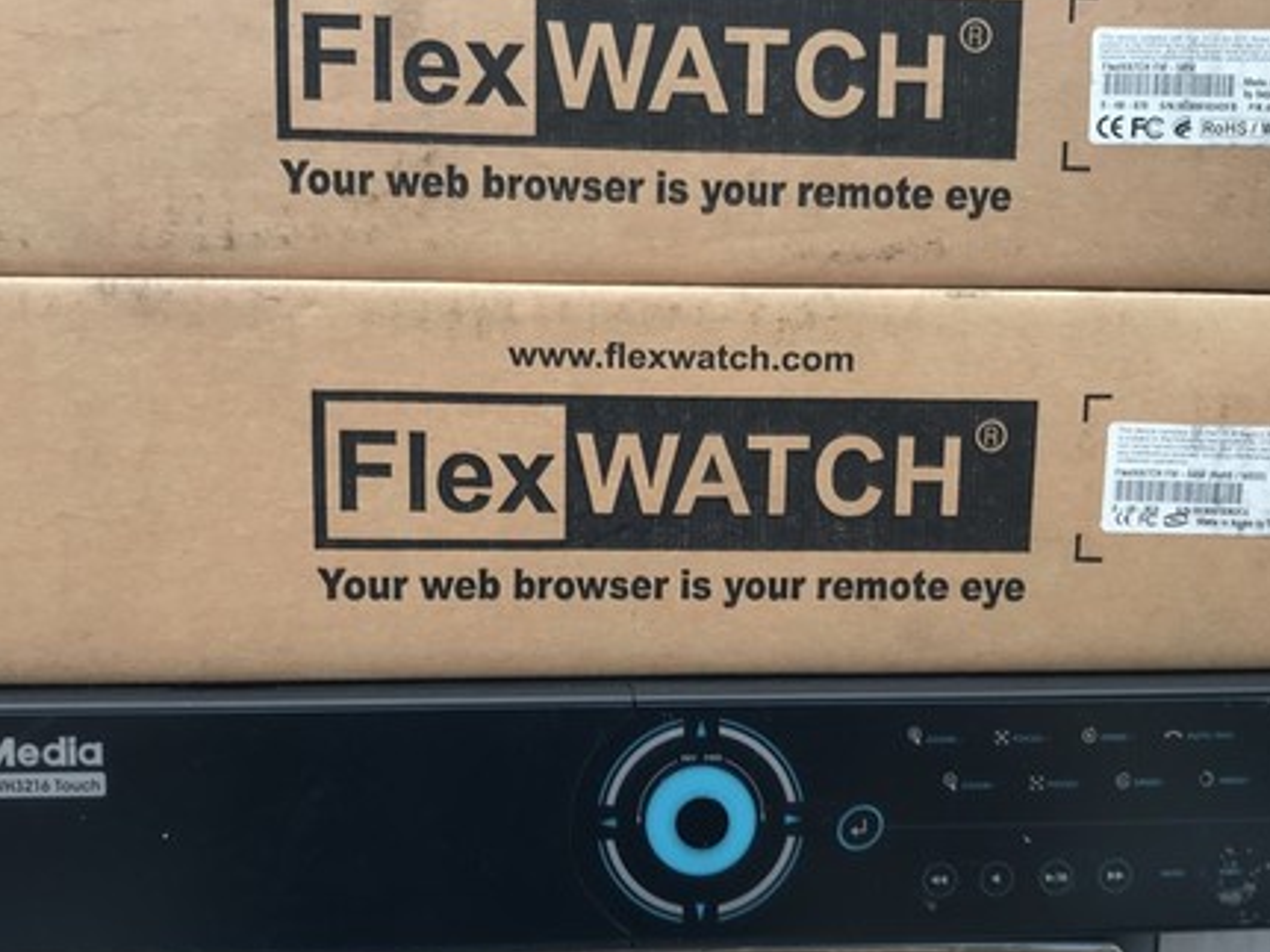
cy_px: 545
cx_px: 666
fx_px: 1430
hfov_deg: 47.9
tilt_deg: -3.7
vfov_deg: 36.7
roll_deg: -1.9
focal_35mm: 39
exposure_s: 1/47
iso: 25
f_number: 1.8
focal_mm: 3.99
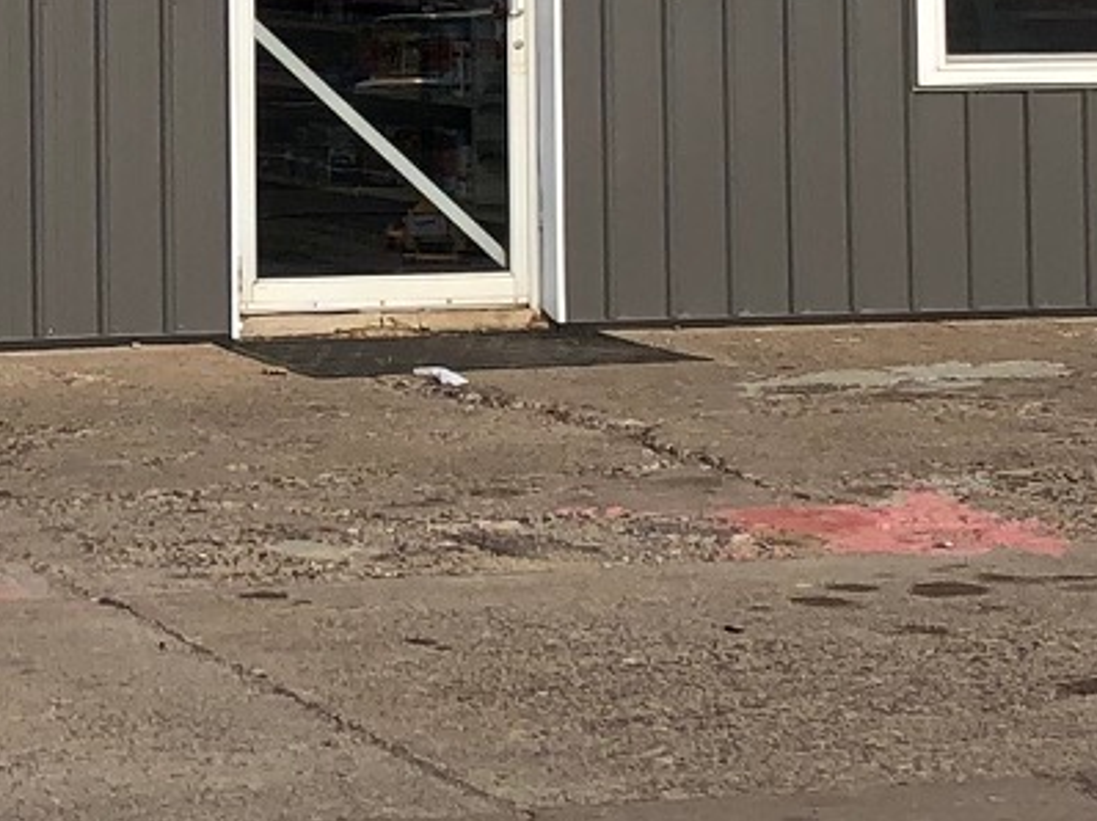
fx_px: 4497
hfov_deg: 13.7
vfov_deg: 10.3
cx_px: 25
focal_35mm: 142
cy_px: -179
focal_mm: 3.99
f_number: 1.8
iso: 20
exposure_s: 1/1548
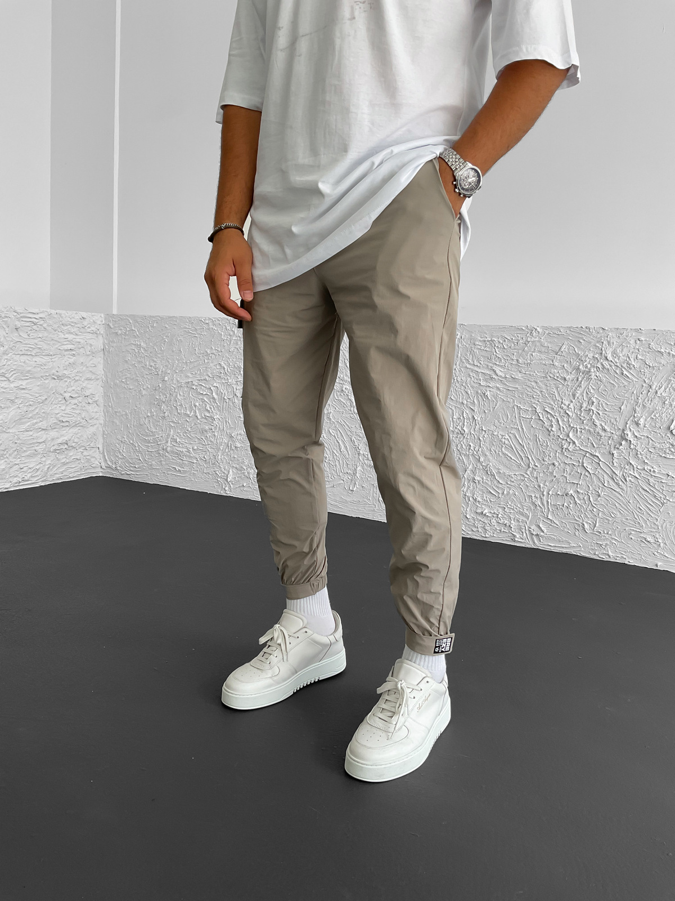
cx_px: 338
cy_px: 450
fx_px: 754
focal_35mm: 29
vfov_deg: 61.7
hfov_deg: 48.2
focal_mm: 3
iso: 25
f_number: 1.8
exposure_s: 1/120
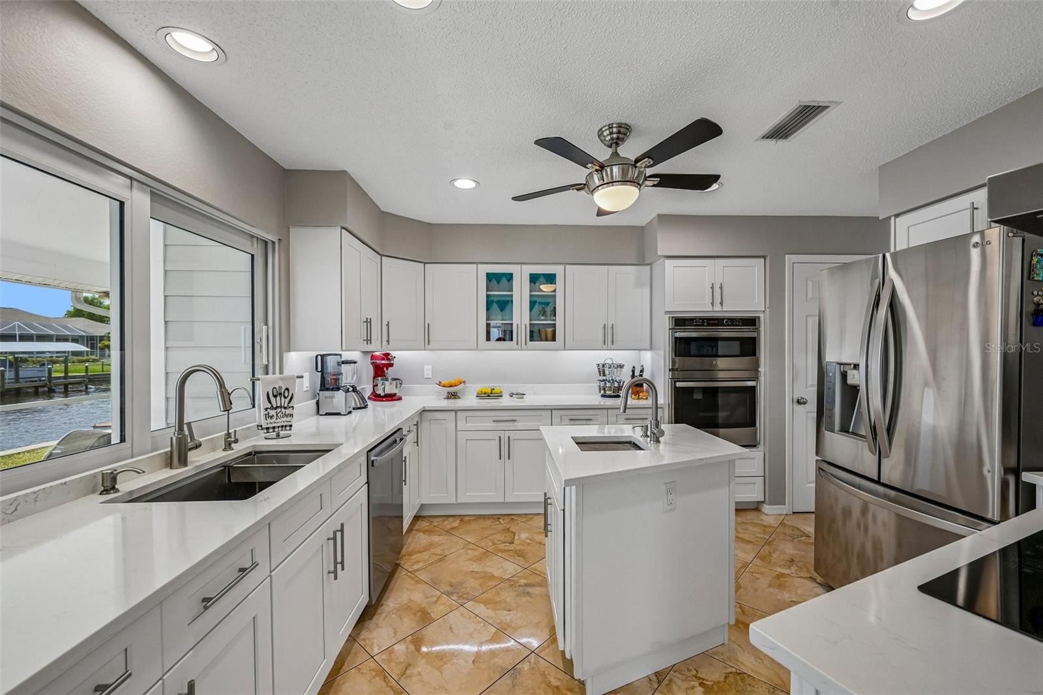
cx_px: 522
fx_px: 406
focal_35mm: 14
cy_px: 348
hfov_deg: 104.3
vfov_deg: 81.2
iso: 400
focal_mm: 14
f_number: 8
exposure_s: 1/60
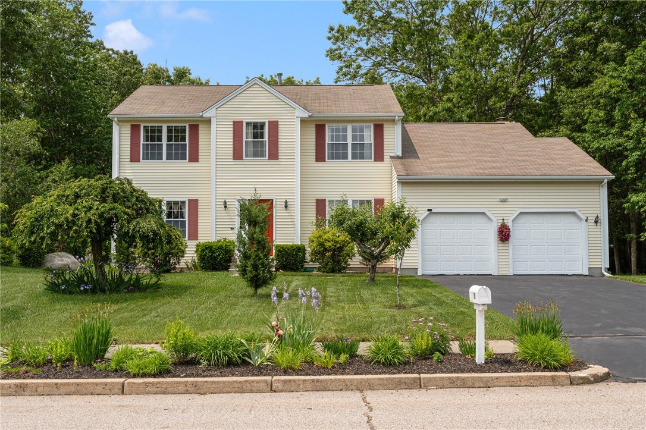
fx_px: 646
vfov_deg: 36.8
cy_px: 215
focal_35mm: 36
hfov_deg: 53.2
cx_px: 323
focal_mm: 24
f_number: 7.1
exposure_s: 1/2500
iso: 640
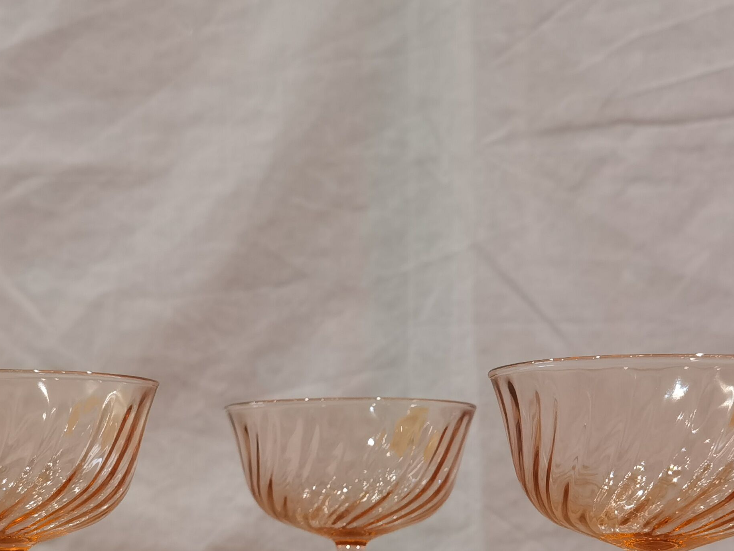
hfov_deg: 28.2
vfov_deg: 20.5
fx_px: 1463
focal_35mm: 69
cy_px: 574
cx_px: 378
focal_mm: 6.71
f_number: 1.9
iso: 160
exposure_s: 1/100
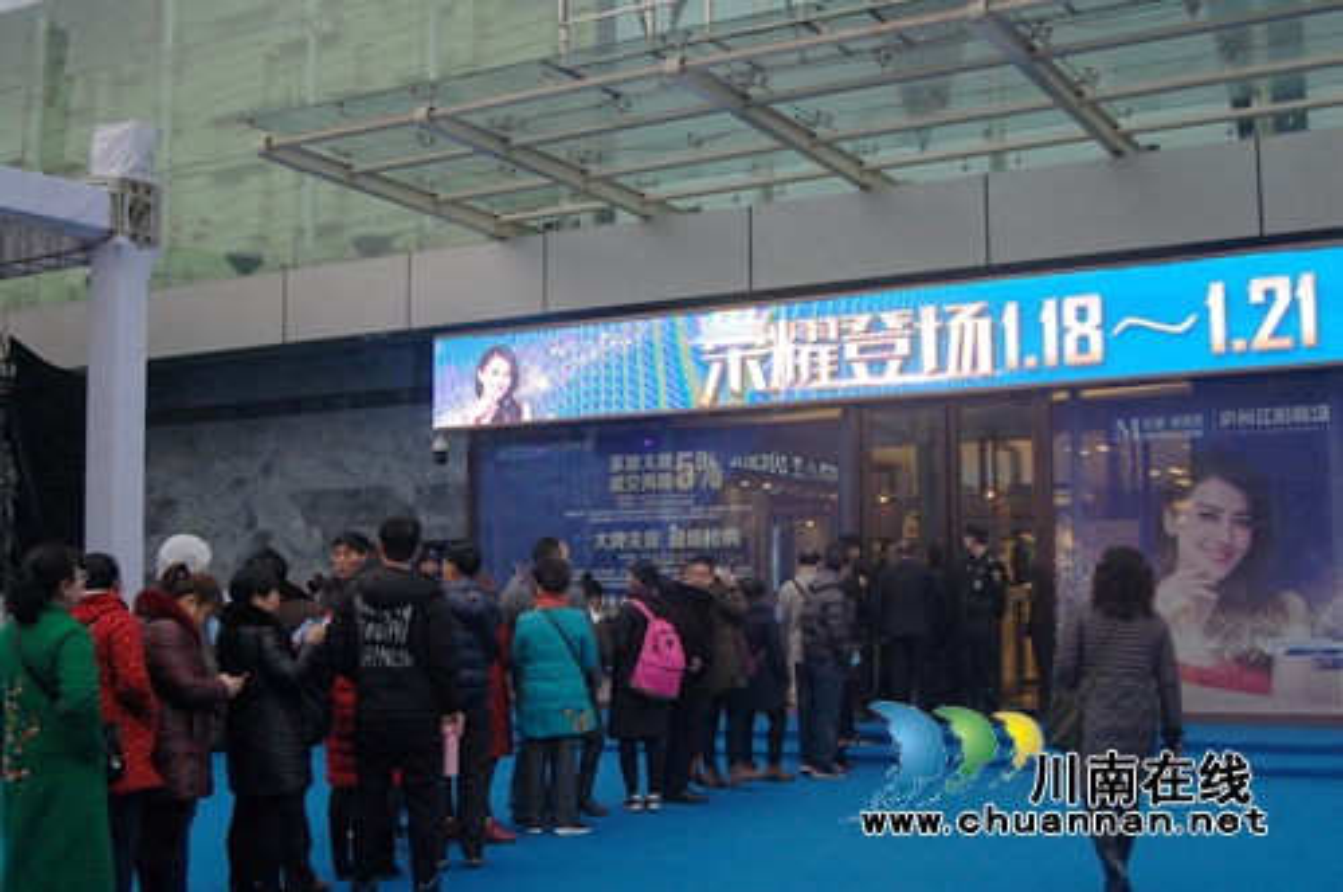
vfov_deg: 29.8
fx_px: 1677
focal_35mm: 45
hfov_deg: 43.7
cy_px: 446
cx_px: 672
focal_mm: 30
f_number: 6.3
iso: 400
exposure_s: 1/160
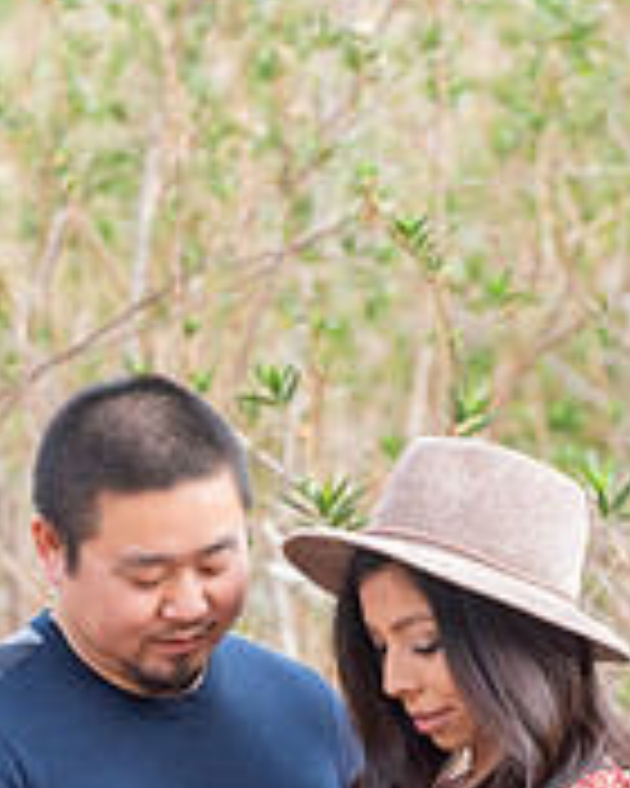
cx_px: 346
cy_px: 838
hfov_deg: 3.8
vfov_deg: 4.7
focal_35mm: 410
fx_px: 9556
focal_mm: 170
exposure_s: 1/160
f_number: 4.5
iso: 640
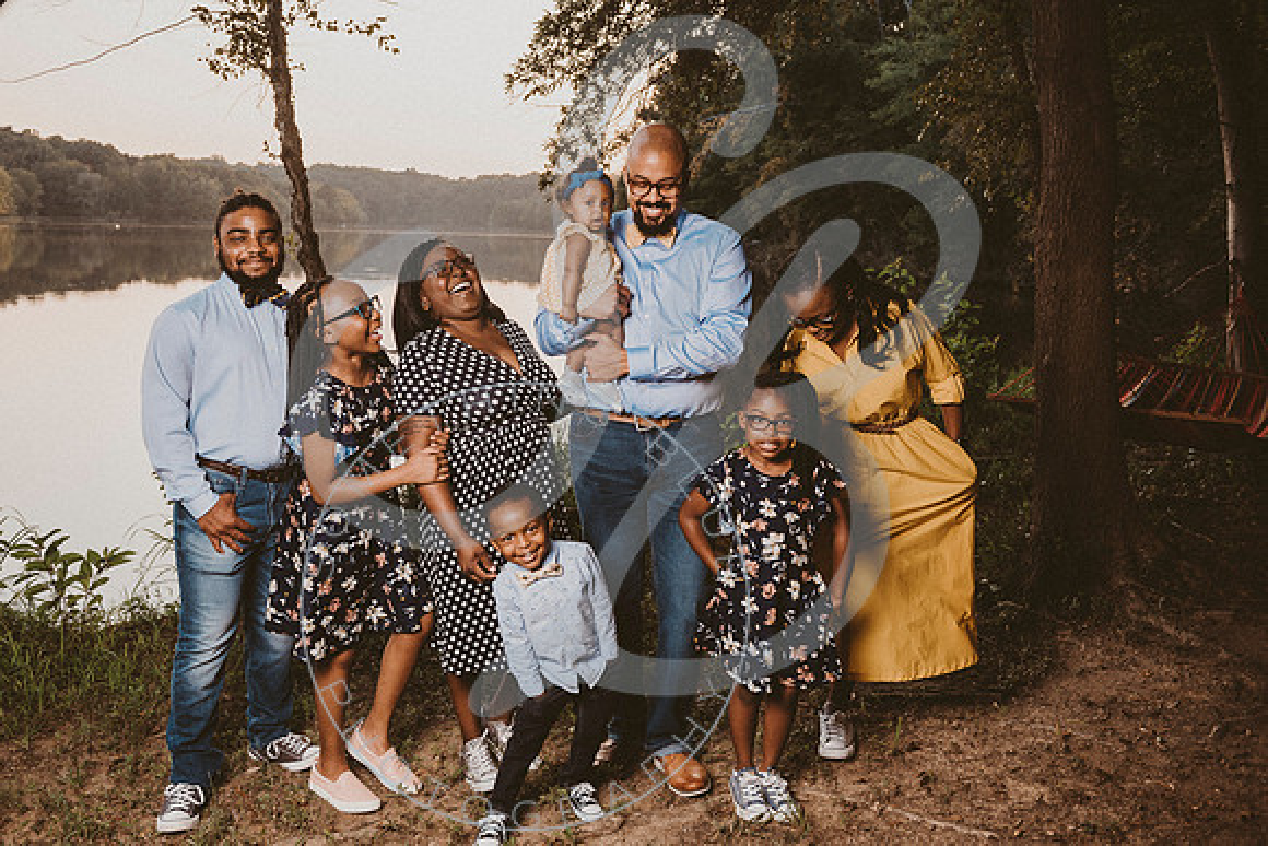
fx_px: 1093
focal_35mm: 31
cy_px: 377
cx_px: 566
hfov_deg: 60.1
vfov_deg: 42.3
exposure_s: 1/500
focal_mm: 28
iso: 200
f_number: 4
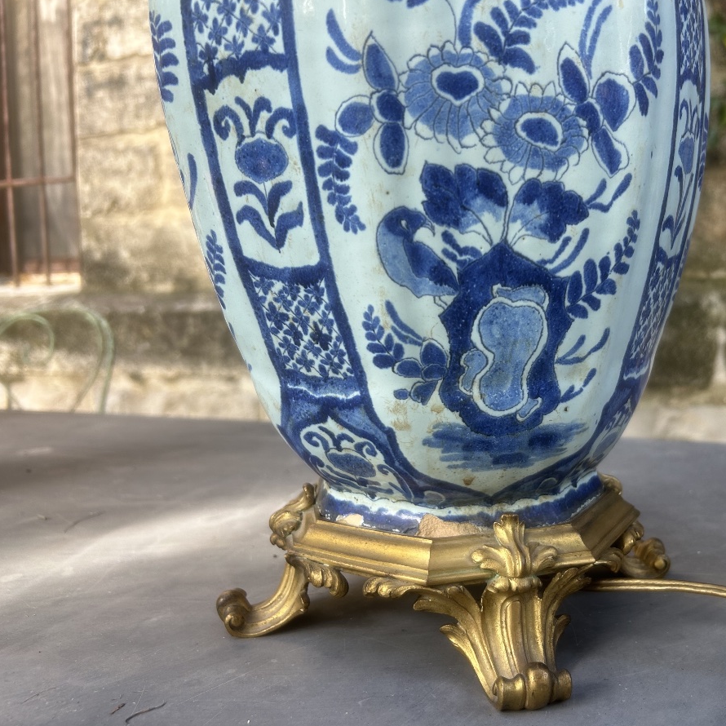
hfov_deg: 51.5
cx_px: 486
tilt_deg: -4.3
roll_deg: +1.4
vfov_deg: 52.5
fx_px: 736
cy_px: 361
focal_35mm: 31
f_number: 1.5
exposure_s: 1/121
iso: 50
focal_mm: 5.7
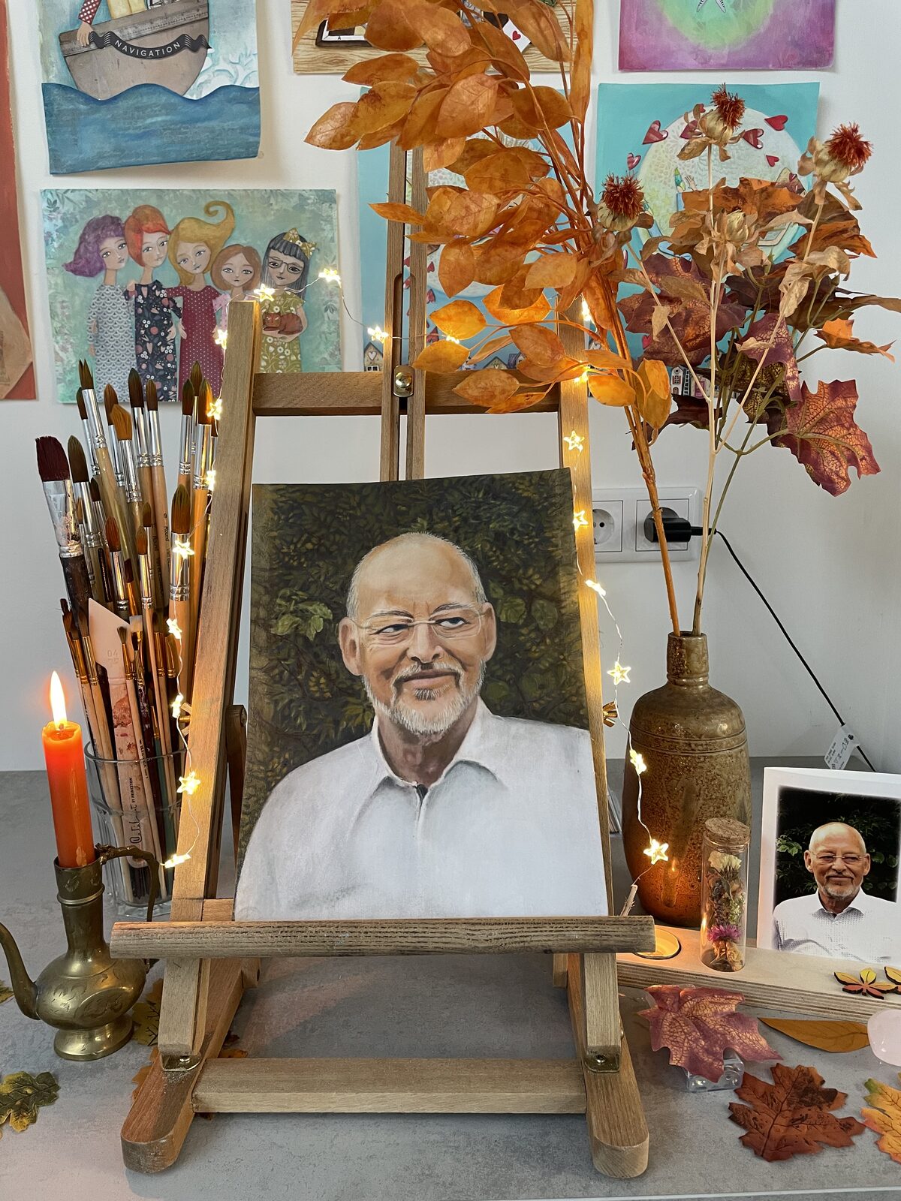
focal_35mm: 26
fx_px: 902
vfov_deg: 67.3
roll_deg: +1.4
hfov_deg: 53.1
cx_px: 450
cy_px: 600
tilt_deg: -10.9
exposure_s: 1/50
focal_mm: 4.2
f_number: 1.6
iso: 160
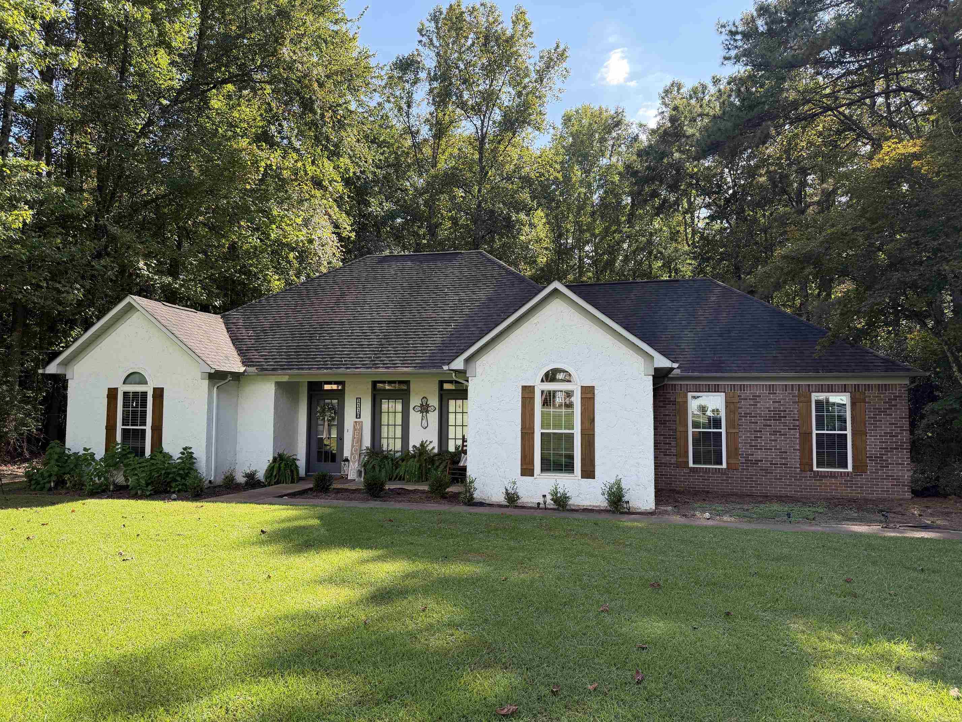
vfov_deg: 56.8
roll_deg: +0.3
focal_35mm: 24
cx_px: 481
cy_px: 361
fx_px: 667
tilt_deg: +3.9
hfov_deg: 71.6
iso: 100
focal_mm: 6.76
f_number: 1.78
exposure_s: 1/1192
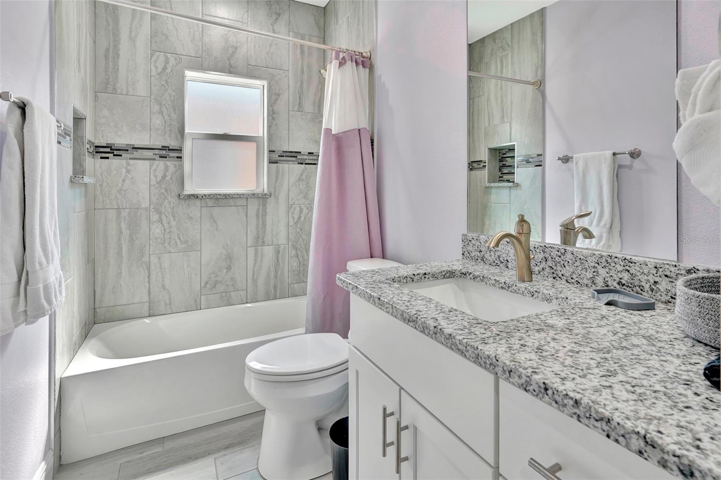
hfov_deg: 93.3
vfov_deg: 70.4
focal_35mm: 17
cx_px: 360
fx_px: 340
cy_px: 240
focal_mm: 17
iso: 500
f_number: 8
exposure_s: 1/8
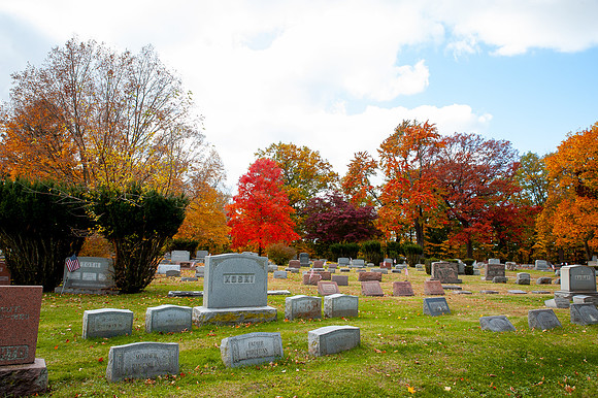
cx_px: 299
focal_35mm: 24
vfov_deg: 53.1
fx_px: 398
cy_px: 199
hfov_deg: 73.8
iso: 400
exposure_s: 1/160
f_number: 10
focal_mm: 24
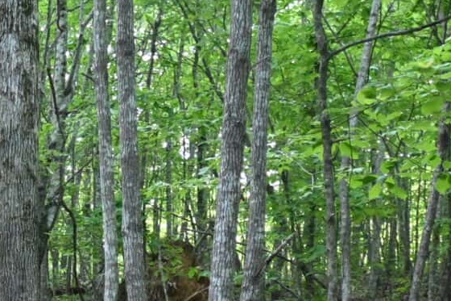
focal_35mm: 96
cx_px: -250
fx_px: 1202
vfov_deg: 13.2
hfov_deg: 18.5
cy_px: 499
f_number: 5
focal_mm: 14
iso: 1400
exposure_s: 1/125
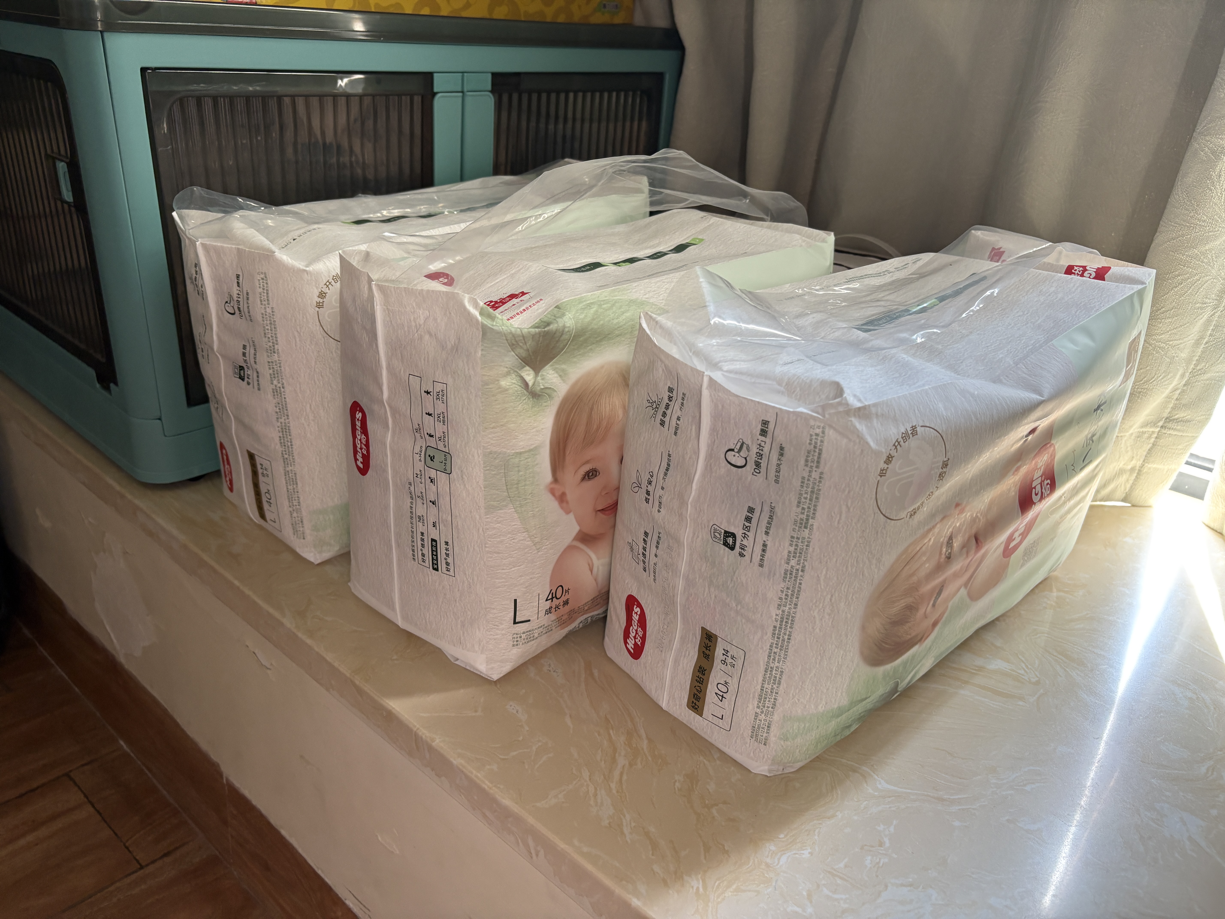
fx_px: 920
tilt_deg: -24.4
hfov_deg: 67.3
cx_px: 612
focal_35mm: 26
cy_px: 460
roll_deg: -3.8
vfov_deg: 53.1
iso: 125
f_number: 1.6
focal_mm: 5.96
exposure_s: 1/60
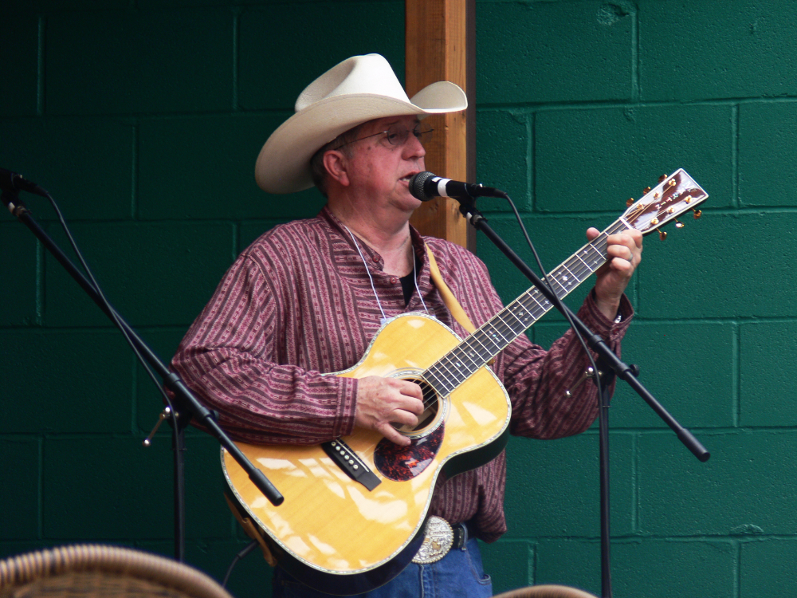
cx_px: 398
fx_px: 8174
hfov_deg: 5.6
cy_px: 299
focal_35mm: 355
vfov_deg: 4.2
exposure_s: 1/40
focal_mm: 75
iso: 80
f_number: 3.6
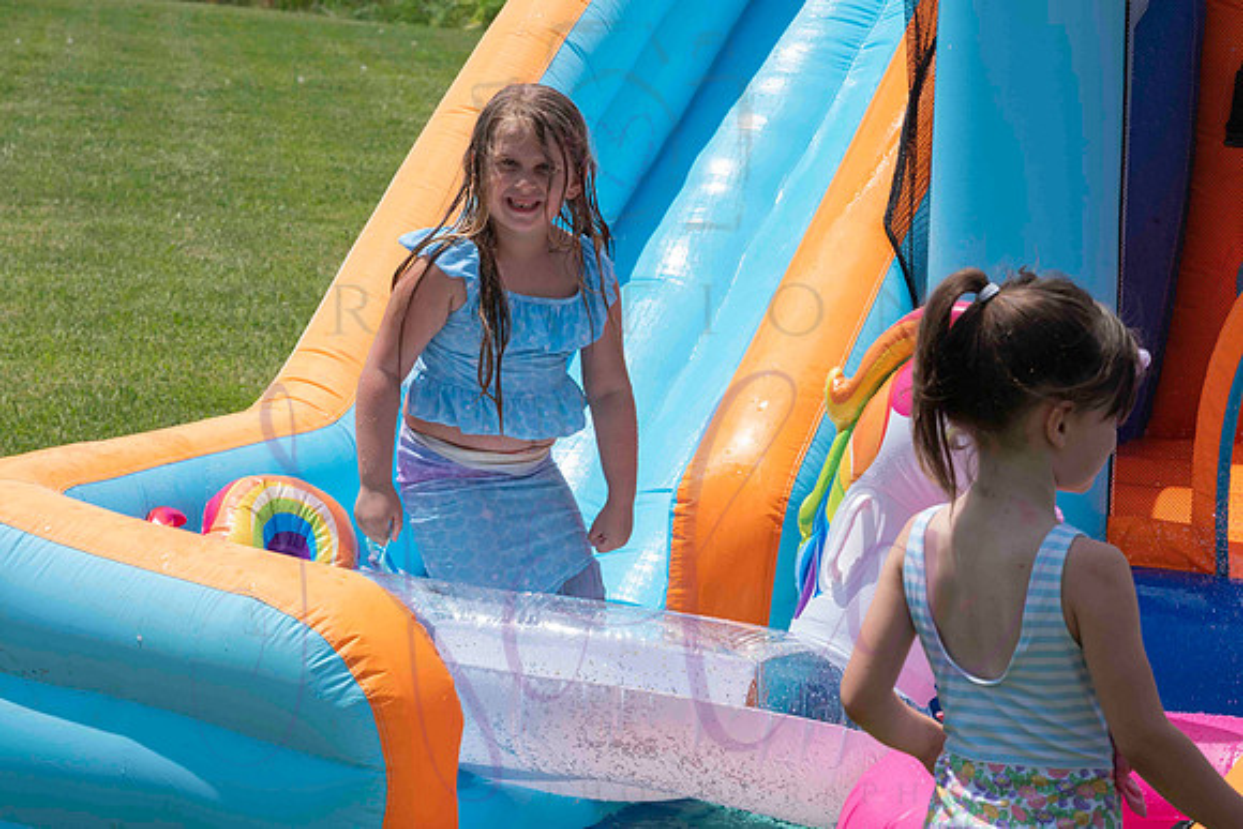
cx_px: 603
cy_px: 402
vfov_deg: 11.0
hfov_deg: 16.4
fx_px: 4316
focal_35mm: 125
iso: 400
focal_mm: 120
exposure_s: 1/400
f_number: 16
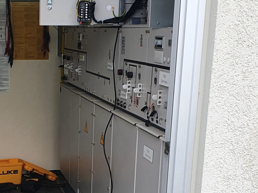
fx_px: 529
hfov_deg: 26.4
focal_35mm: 71
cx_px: 21
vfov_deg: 20.3
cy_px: 178
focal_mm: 4.32
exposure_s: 1/100
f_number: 2.4
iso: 50
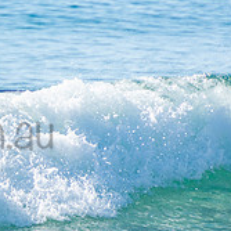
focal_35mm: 1774
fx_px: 13393
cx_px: -93
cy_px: 117
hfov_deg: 1.0
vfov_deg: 1.0
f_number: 5.6
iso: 250
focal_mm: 400
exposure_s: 1/1250
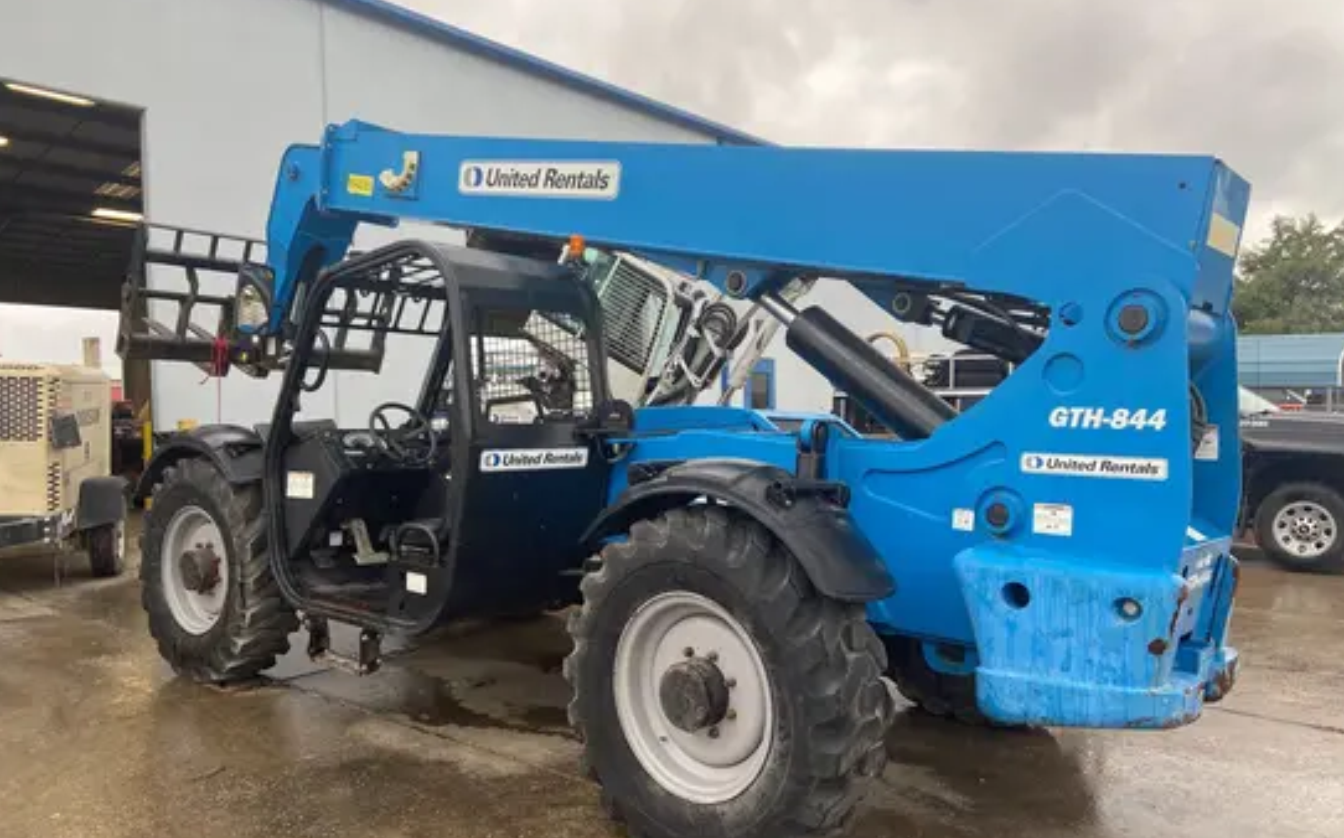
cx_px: 674
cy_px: 455
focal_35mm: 28
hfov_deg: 66.5
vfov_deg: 44.4
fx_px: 1025
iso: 32
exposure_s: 1/121
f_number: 1.8
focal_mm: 4.25
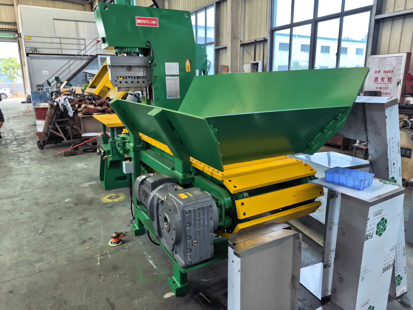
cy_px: 155
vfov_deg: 56.8
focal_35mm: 24
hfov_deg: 71.6
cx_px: 206
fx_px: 286
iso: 50
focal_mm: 6.98
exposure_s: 1/331
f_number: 1.4
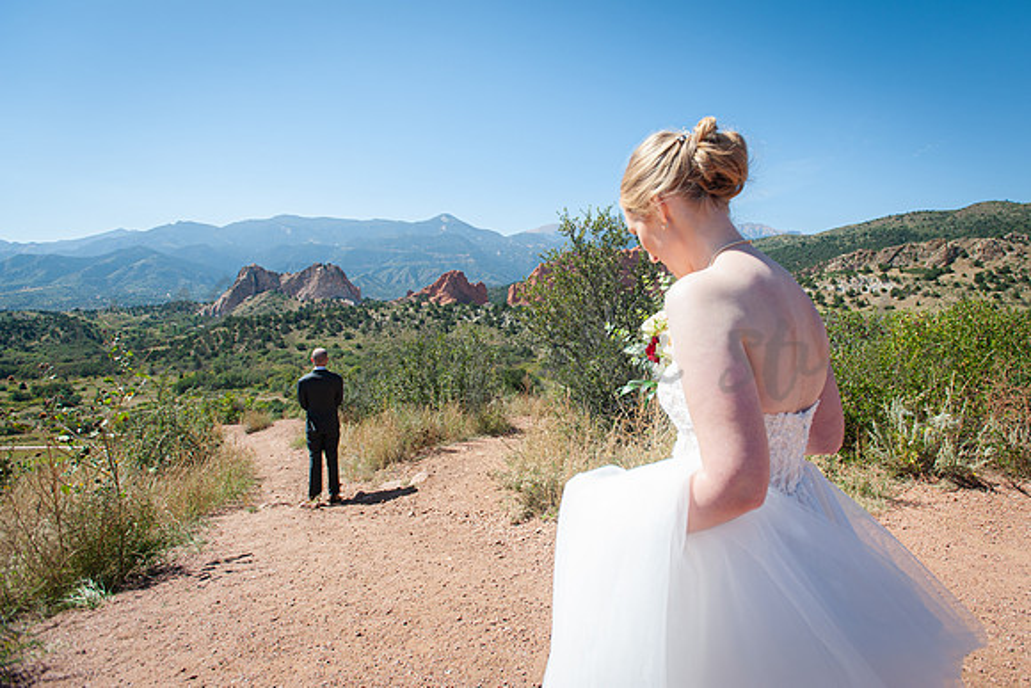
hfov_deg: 86.4
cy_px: 303
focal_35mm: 19
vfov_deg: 64.3
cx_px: 578
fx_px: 545
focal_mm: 17
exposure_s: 1/1000
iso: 200
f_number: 4
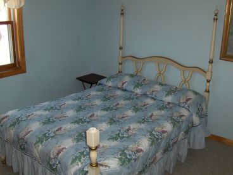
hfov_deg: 52.6
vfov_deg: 40.7
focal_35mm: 35
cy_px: 88
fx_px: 236
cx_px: 116
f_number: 2.8
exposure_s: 1/60
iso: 100
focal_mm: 7.5
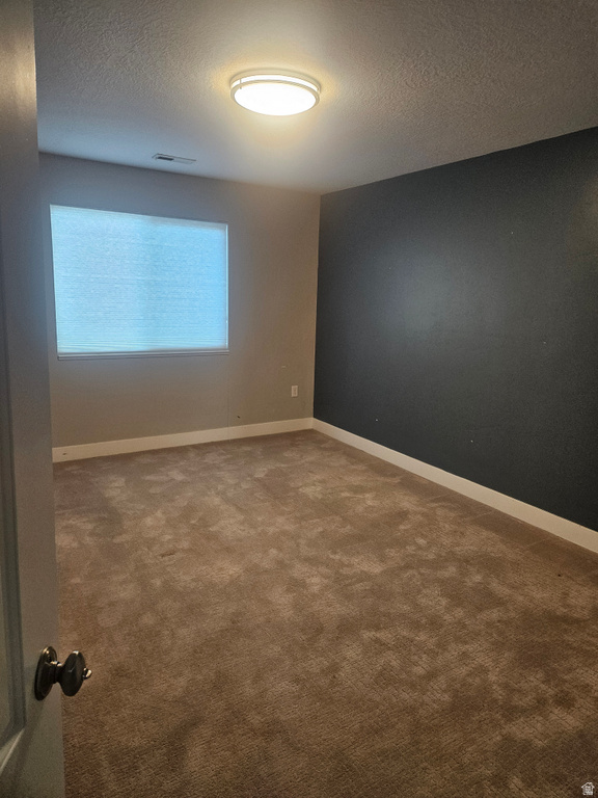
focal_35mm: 23
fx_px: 530
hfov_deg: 58.9
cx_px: 299
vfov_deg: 73.9
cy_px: 399
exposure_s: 1/120
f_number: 1.8
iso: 250
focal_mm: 5.4
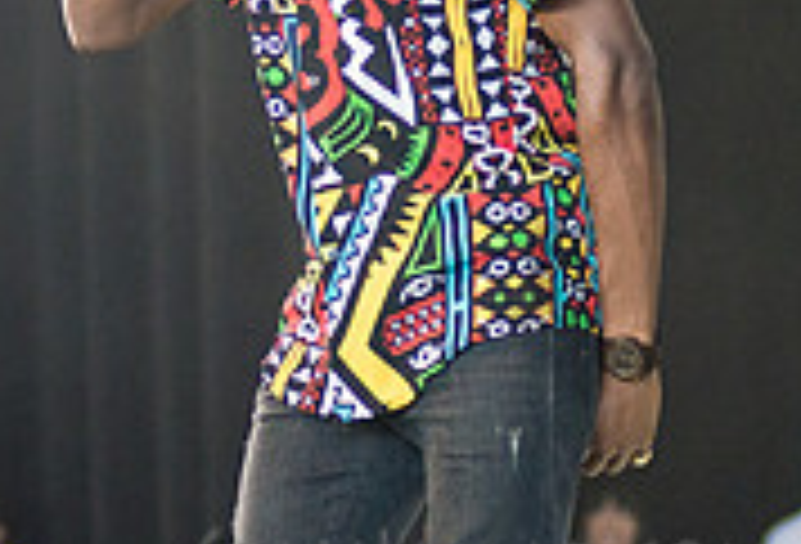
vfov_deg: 4.7
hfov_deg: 6.9
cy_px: -81
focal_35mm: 298
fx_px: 6670
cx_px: 341
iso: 2500
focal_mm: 80
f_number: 2.8
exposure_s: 1/400
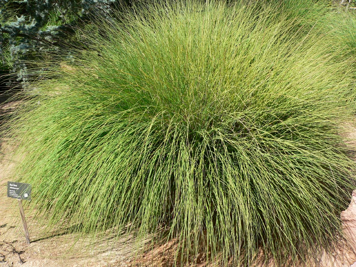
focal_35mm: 36
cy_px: 134
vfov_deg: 39.7
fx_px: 370
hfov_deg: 51.4
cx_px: 178
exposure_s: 1/400
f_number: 4
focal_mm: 6
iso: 80
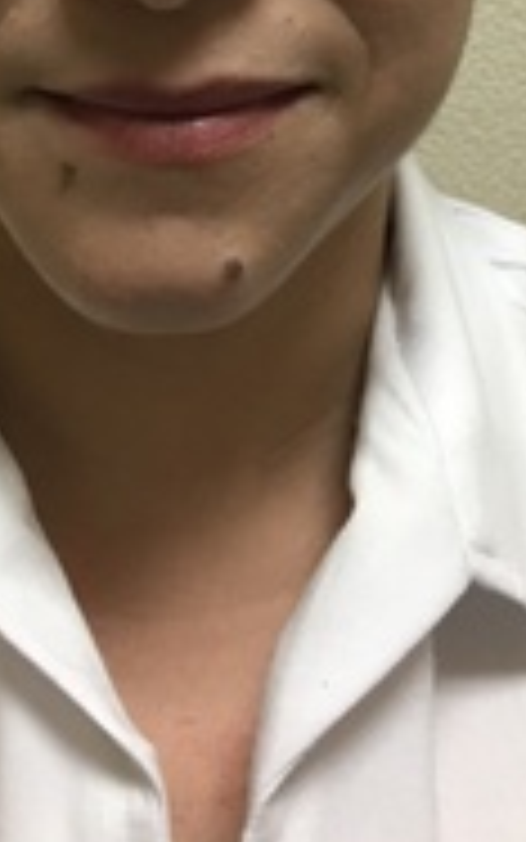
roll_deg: -0.1
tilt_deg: -4.9
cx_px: 148
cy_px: -162
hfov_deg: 16.5
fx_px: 1811
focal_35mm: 79
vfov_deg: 23.9
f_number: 2.2
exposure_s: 1/17
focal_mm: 4.15
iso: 80
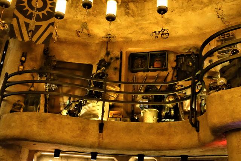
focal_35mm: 42
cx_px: 120
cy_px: 80
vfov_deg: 31.9
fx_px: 281
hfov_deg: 46.4
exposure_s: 1/40
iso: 3200
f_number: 2.8
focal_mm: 15.31
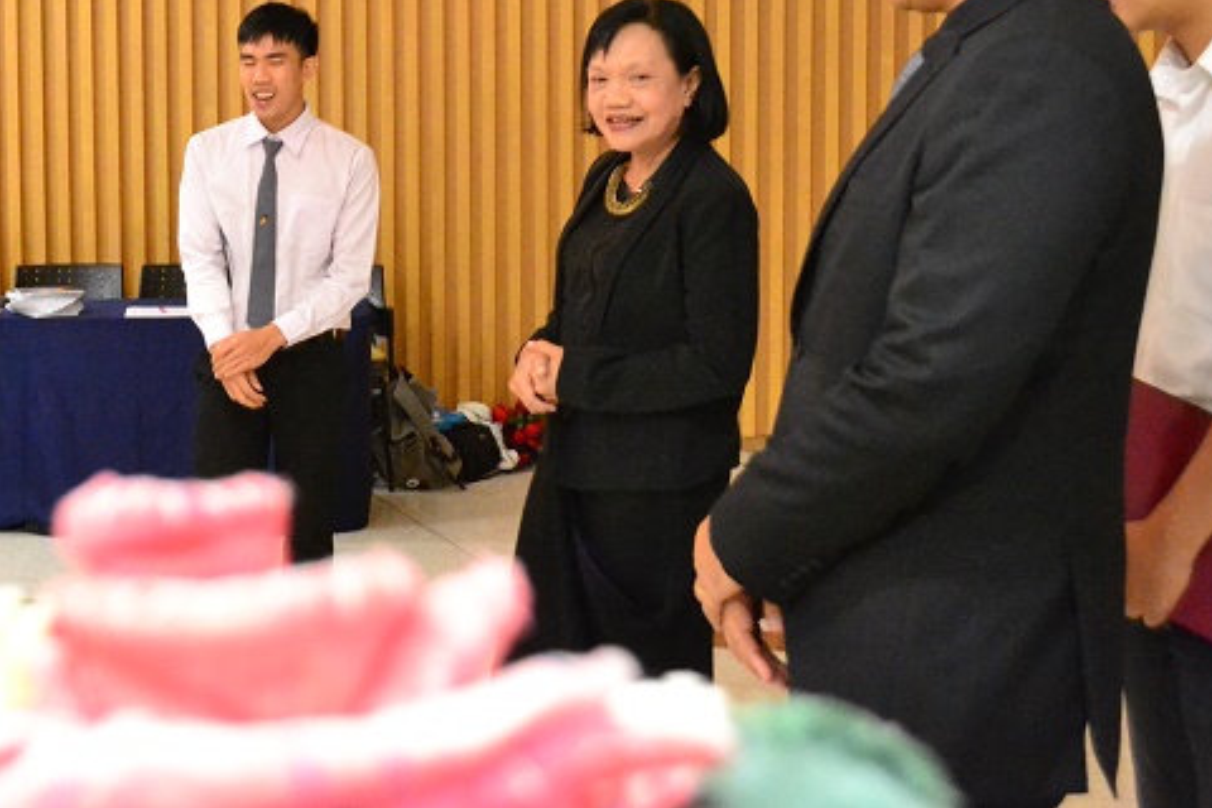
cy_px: 138
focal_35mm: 55
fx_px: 1852
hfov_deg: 35.5
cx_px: 321
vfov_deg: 24.2
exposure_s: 1/50
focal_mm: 22
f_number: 5
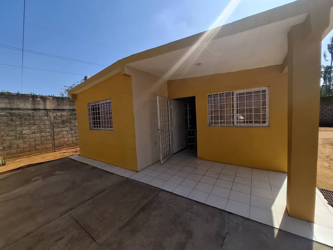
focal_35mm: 13
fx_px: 125
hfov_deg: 106.2
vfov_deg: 89.9
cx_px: 166
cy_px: 125
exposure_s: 1/1618
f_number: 2.2
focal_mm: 1.74
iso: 40
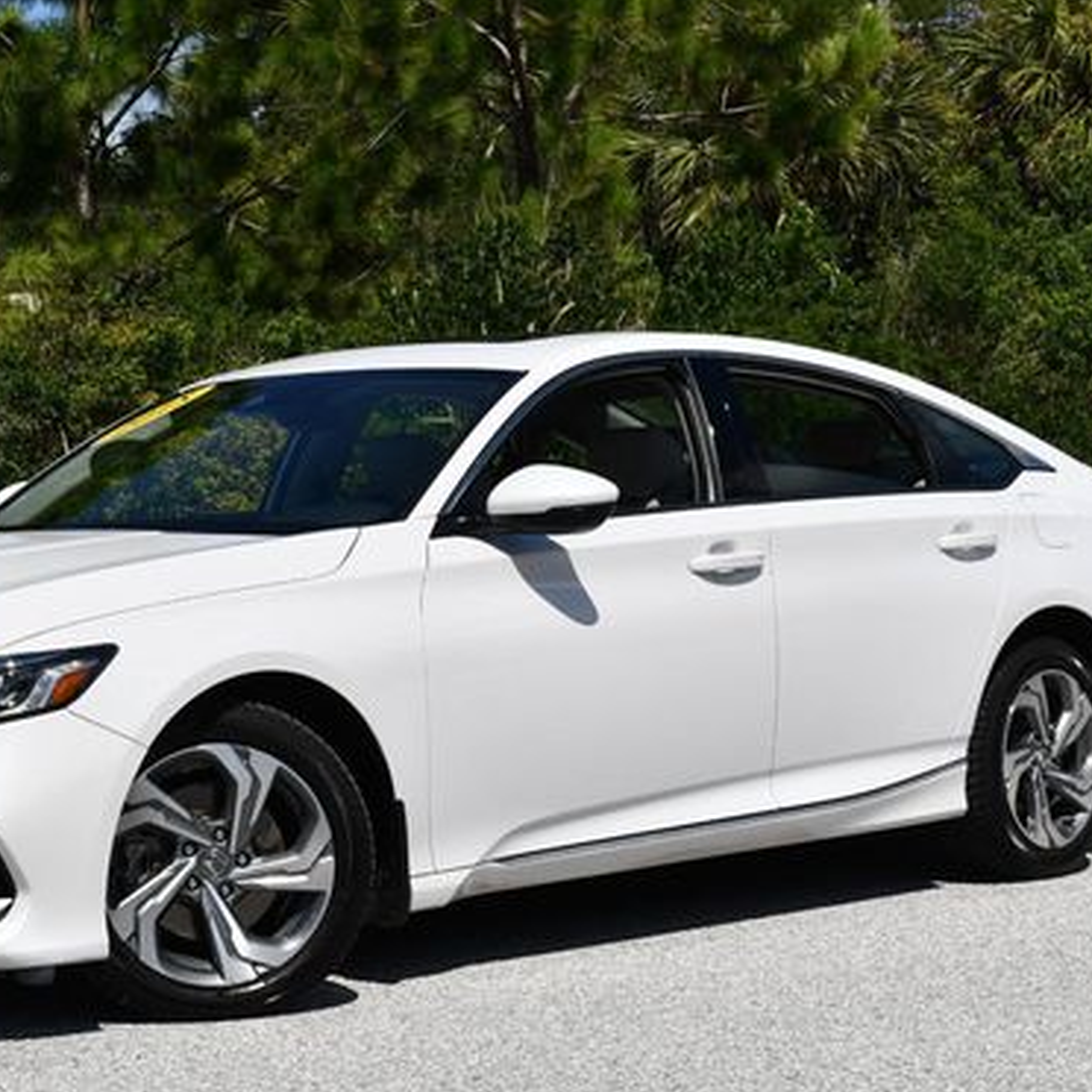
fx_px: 2927
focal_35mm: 82
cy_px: 505
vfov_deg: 21.1
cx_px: 335
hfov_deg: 21.0
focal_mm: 28
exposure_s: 1/320
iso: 100
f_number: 9
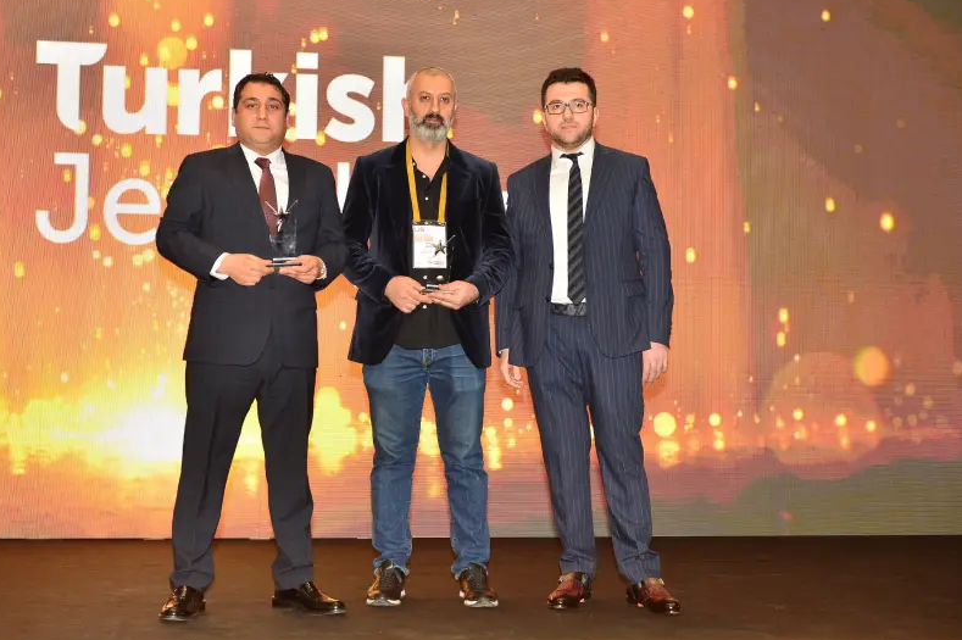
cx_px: 423
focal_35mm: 57
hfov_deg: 35.0
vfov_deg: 23.7
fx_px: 1522
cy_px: 290
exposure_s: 1/250
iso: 1000
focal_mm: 50
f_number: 3.2
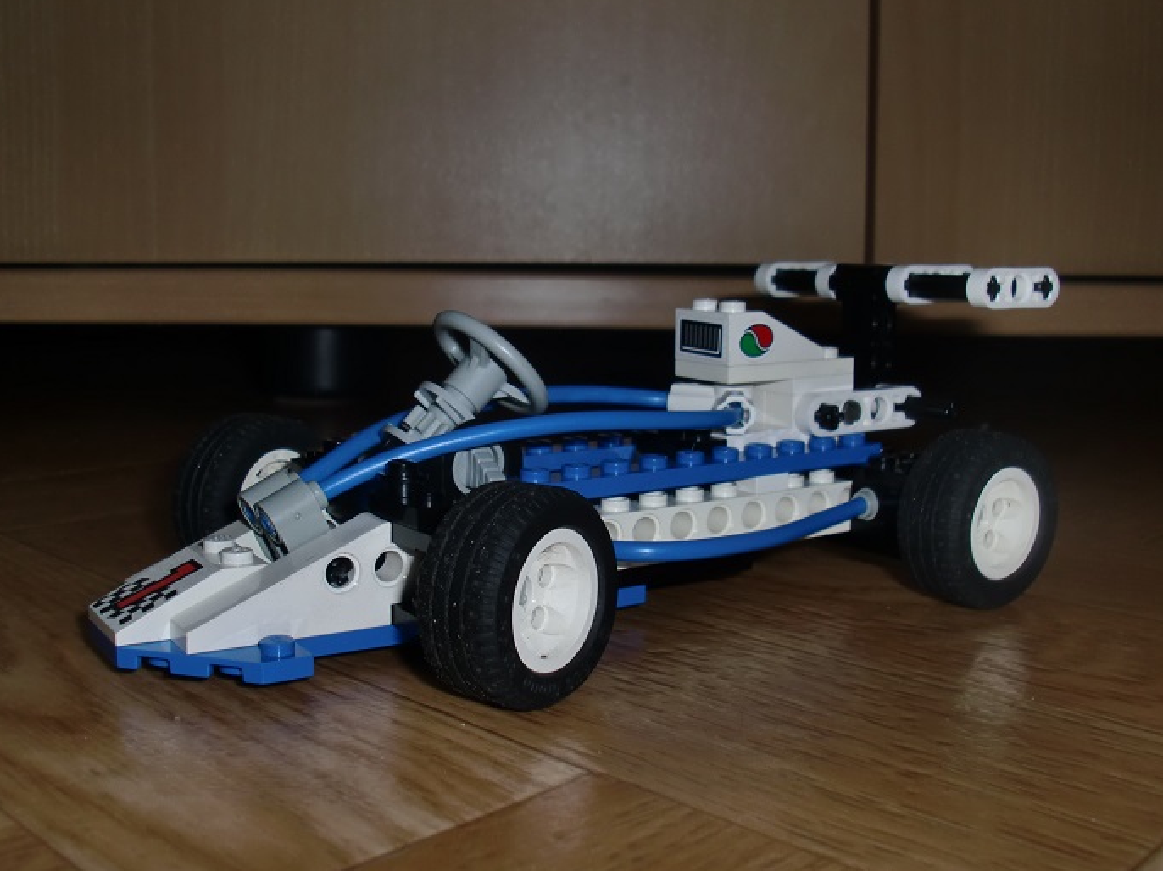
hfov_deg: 44.8
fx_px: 1411
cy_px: 408
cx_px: 558
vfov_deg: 34.3
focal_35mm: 42
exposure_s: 1/30
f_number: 7.9
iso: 64
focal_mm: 6.3
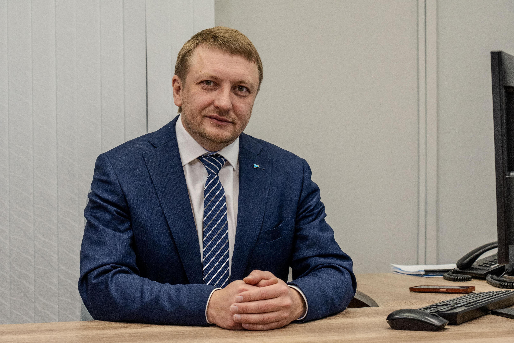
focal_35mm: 72
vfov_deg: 18.9
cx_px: 257
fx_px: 1028
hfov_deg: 28.1
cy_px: 172
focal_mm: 48
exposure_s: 1/160
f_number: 5.6
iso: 1600
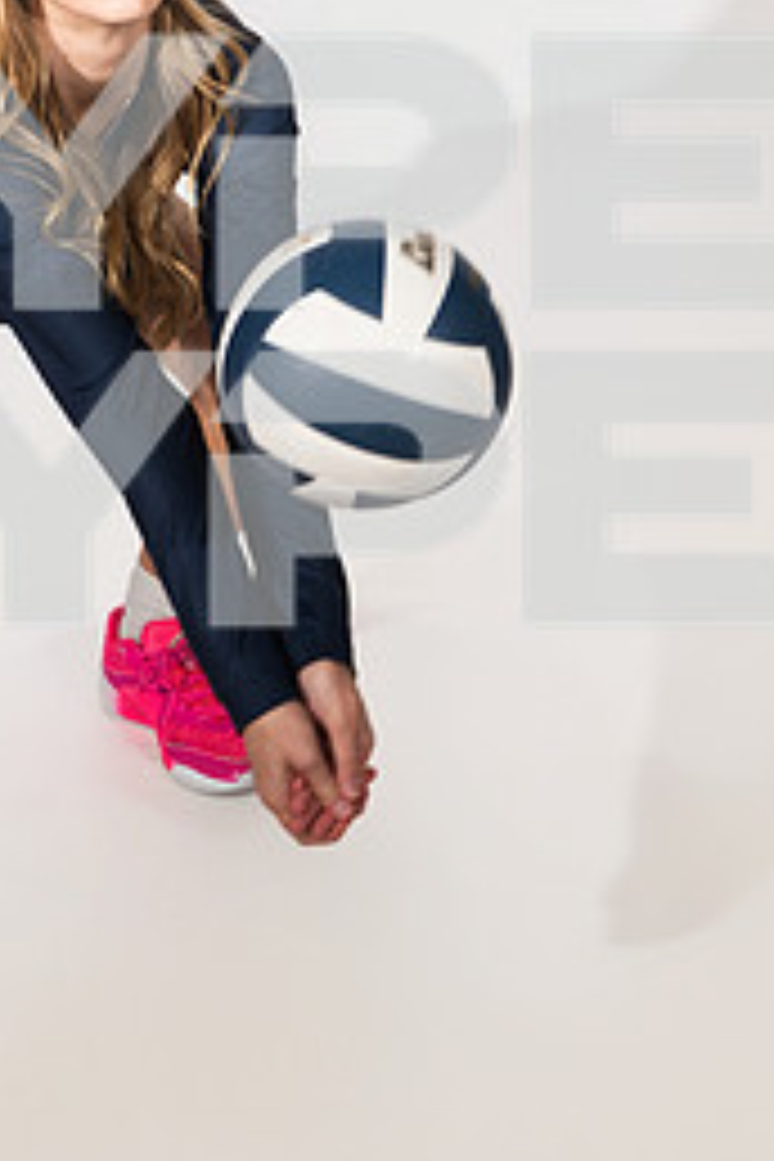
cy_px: 176
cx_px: 166
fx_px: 3096
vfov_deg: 20.9
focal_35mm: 96
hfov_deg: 14.2
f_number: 8
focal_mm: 55
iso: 800
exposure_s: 1/400
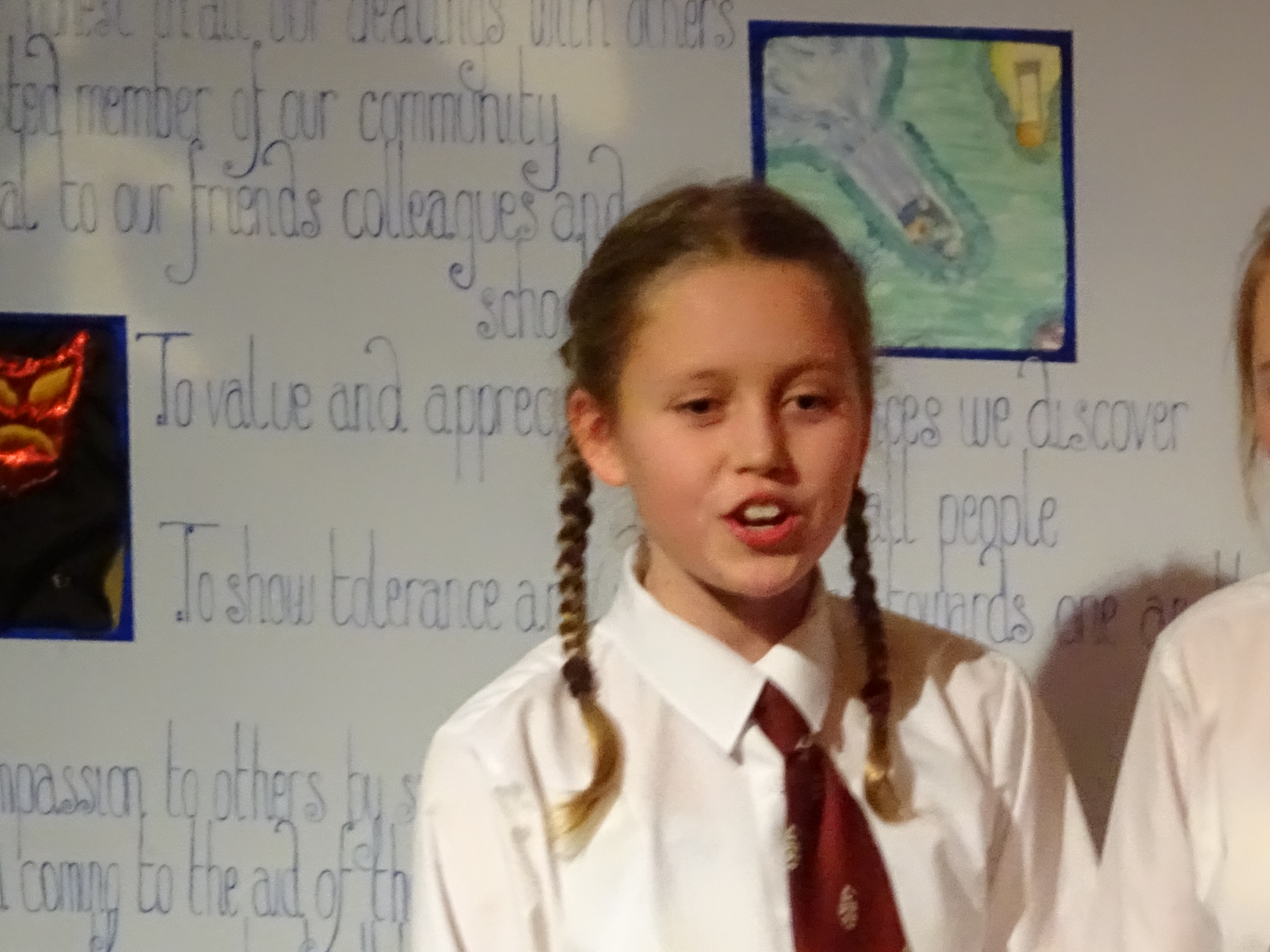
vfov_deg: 2.1
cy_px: 863
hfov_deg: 2.8
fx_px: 26191
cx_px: 1281
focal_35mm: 714
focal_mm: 55.52
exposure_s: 1/25
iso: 1000
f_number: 6.3
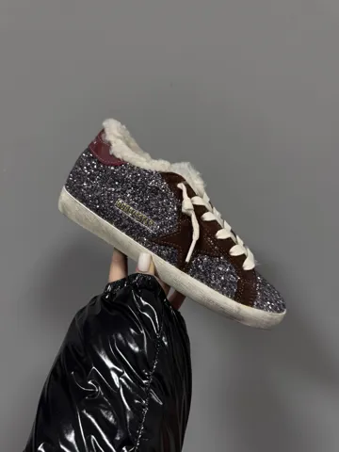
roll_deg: +1.9
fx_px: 313
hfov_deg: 56.8
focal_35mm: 24
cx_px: 170
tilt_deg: -6.3
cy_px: 226
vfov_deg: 71.6
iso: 200
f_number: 1.78
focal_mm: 6.76
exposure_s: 1/65
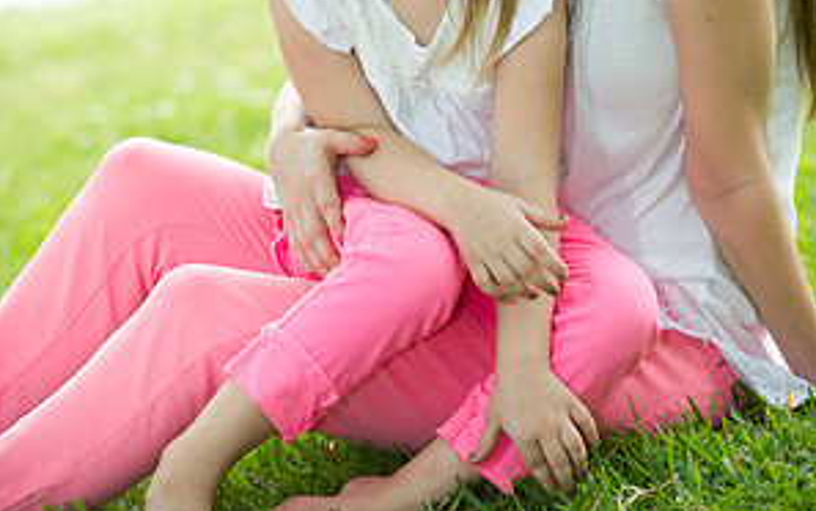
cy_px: 25
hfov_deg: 12.9
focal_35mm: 162
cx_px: 408
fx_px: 3605
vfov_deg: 8.1
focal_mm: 105
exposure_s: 1/200
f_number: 2.8
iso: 200
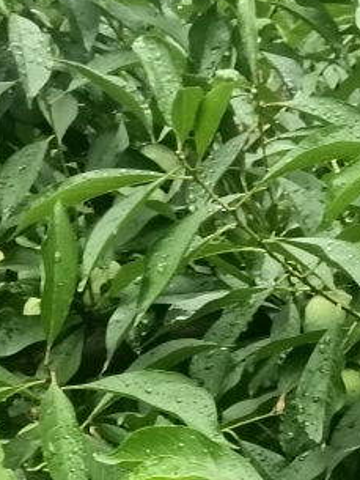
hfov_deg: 10.1
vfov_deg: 12.8
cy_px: 703
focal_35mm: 147
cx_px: 143
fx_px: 2037
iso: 274
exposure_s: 1/100
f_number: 1.8
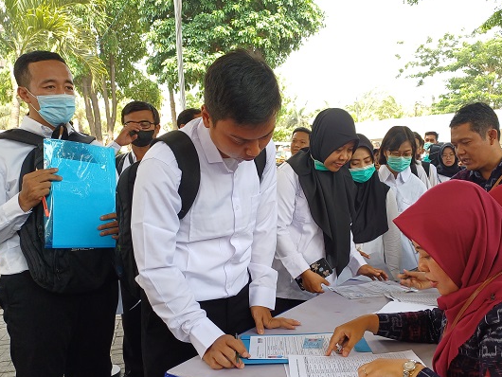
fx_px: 479
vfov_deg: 42.8
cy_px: 227
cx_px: 320
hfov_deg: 54.6
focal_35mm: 33
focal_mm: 4.65
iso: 50
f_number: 1.8
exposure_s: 1/100
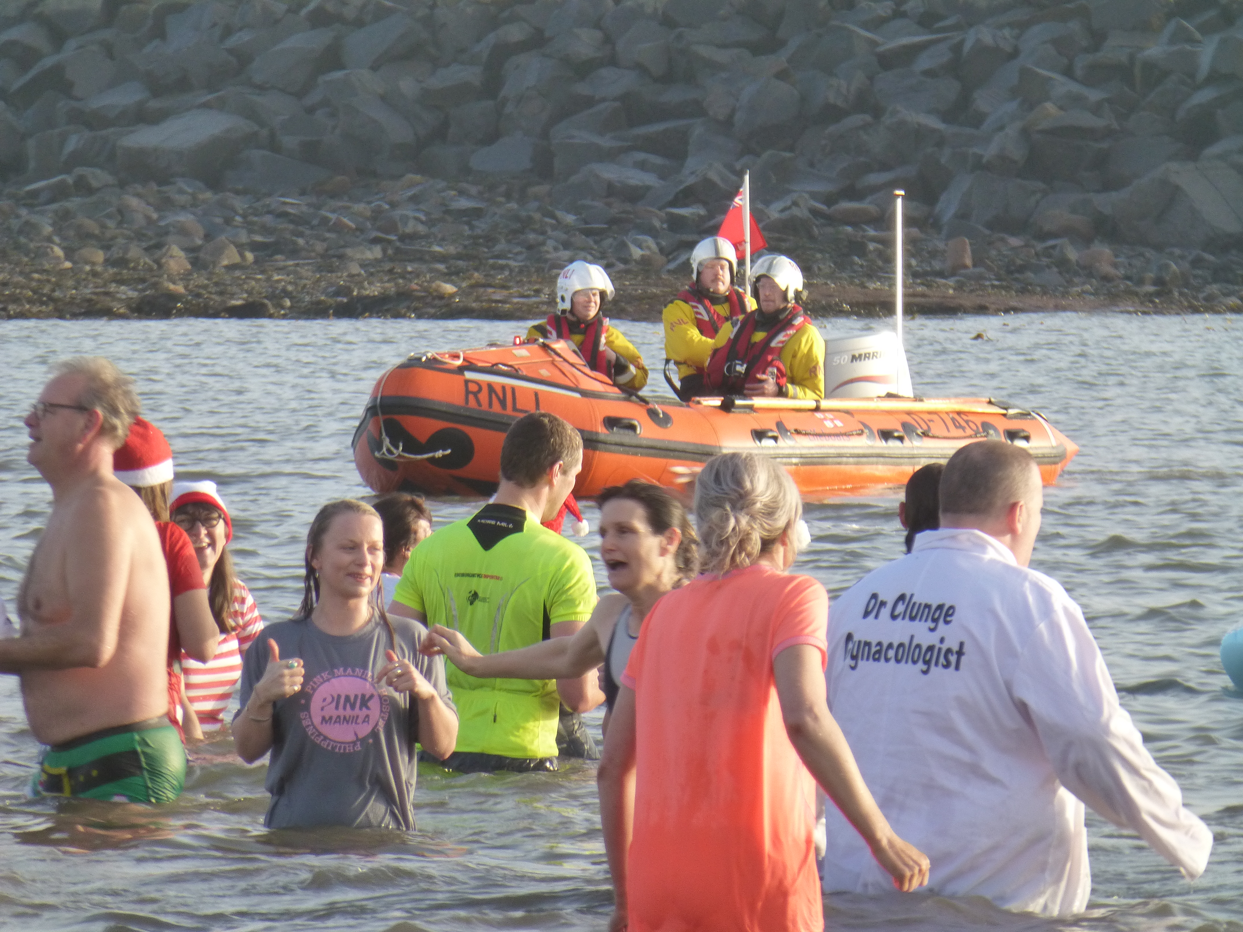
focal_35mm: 480
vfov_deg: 3.1
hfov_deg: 4.1
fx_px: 17236
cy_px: 466
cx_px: 622
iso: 200
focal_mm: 86
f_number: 6.4
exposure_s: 1/125
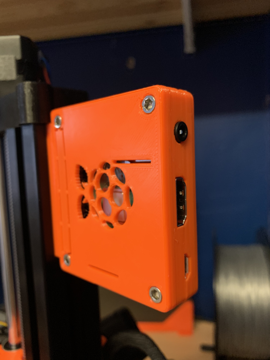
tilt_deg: -3.7
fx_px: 270
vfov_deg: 67.3
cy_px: 180
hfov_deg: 53.1
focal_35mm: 26
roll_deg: +2.2
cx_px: 135
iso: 320
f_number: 1.8
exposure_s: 1/33
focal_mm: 4.25
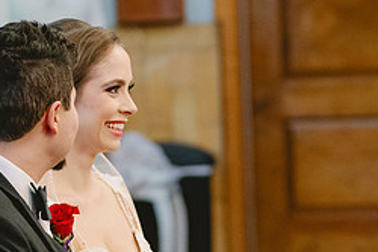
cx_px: 310
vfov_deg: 3.5
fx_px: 4087
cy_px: 280
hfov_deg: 5.3
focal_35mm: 389
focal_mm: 112
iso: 3200
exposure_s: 1/125
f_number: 3.2
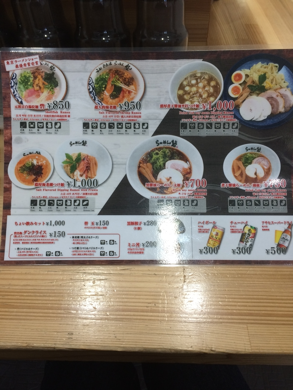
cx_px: 146
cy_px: 195
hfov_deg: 48.2
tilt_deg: -47.6
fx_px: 327
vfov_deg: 61.7
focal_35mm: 29
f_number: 2.2
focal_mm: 4.15
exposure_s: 1/30
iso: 40
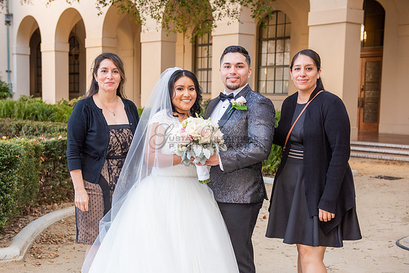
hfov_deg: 37.5
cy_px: 151
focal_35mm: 53
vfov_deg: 25.6
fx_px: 601
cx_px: 188
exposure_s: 1/200
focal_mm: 48
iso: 640
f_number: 4.5
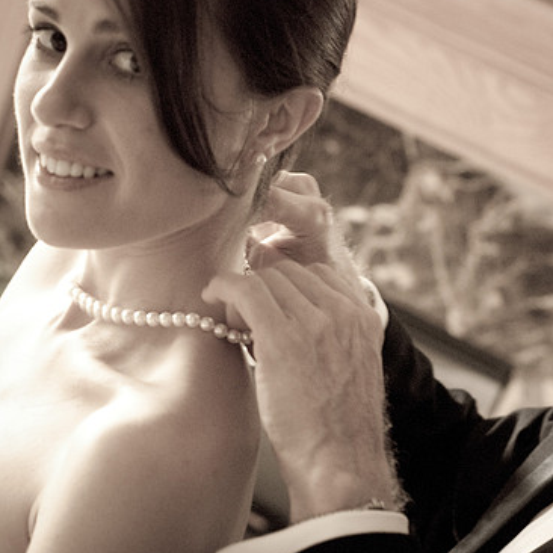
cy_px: 270
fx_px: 1825
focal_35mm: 101
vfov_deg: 17.2
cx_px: 364
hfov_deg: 17.2
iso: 640
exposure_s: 1/25
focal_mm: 50
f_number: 3.5
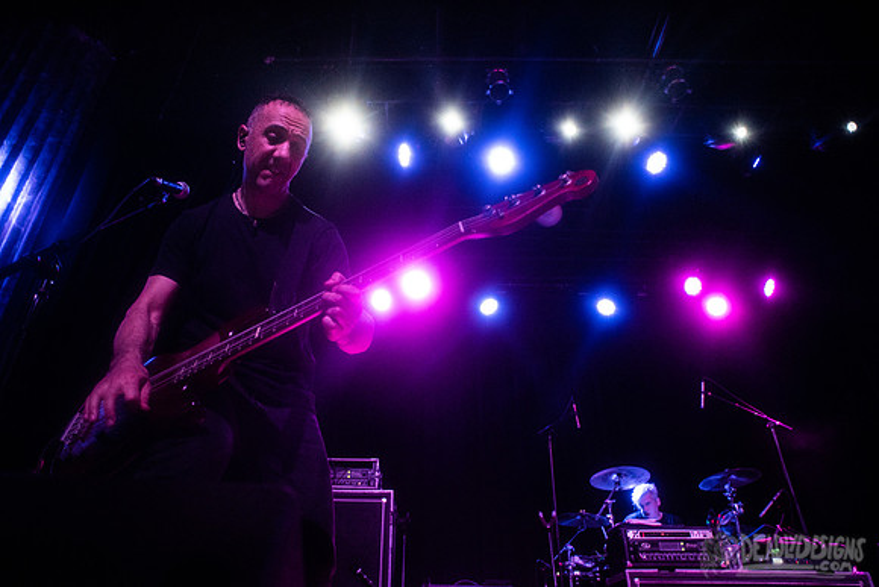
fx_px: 586
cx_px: 399
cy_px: 306
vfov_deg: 53.2
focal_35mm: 24
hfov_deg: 73.6
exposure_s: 1/320
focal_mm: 20
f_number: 3.5
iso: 3200
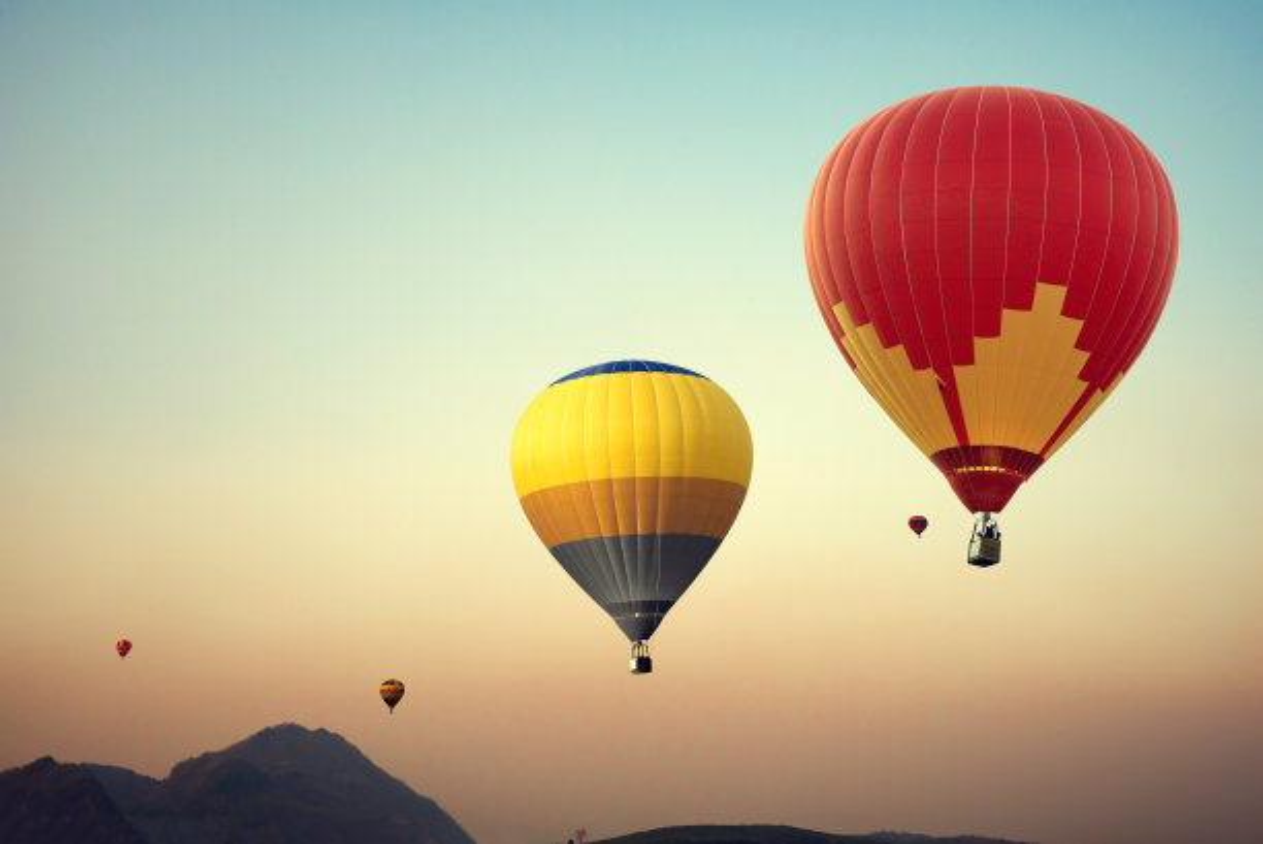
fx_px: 1334
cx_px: 632
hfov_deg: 50.7
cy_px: 422
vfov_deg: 35.1
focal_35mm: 38
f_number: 8
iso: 320
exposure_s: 1/125
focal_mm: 38
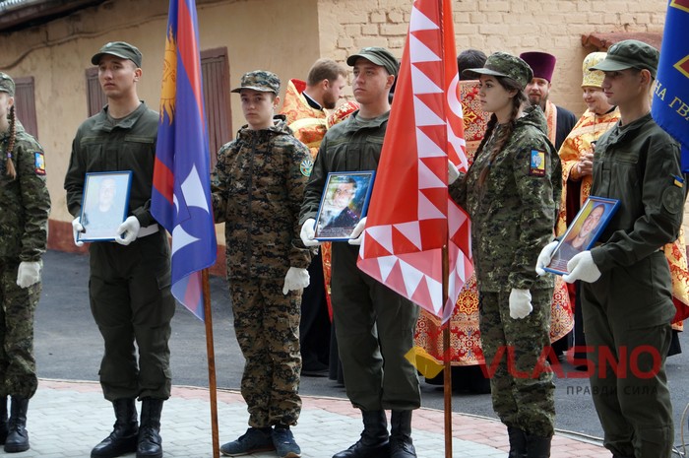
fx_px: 1720
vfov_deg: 15.2
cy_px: 229
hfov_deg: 22.6
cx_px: 344
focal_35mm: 90
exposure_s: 1/100
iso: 400
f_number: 5.6
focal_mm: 60
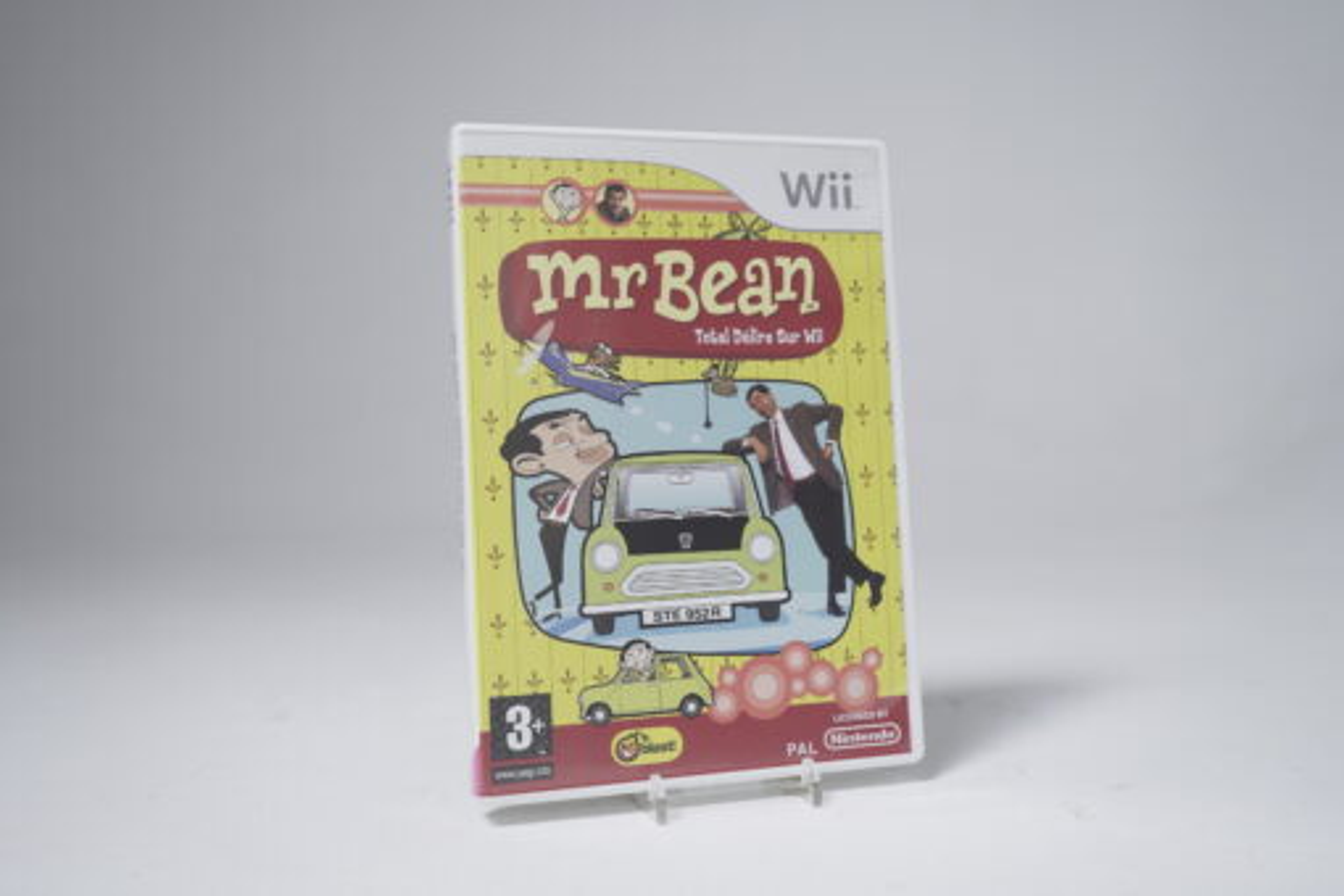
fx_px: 1344
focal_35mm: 36
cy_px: 448
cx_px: 672
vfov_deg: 36.9
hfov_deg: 53.1
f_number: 5.6
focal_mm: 36
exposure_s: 1/5
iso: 125
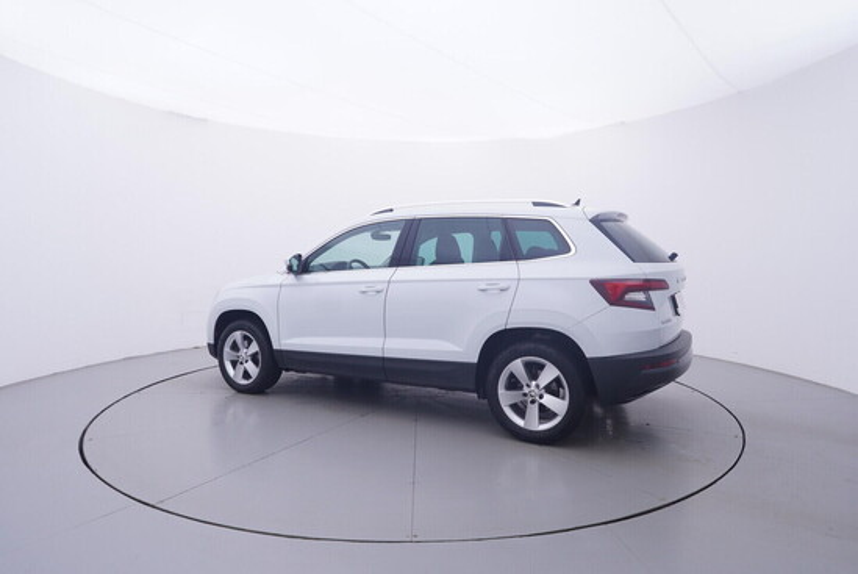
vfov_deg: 56.2
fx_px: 537
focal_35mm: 22
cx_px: 429
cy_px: 287
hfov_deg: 77.3
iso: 200
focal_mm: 15
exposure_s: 1/80
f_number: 5
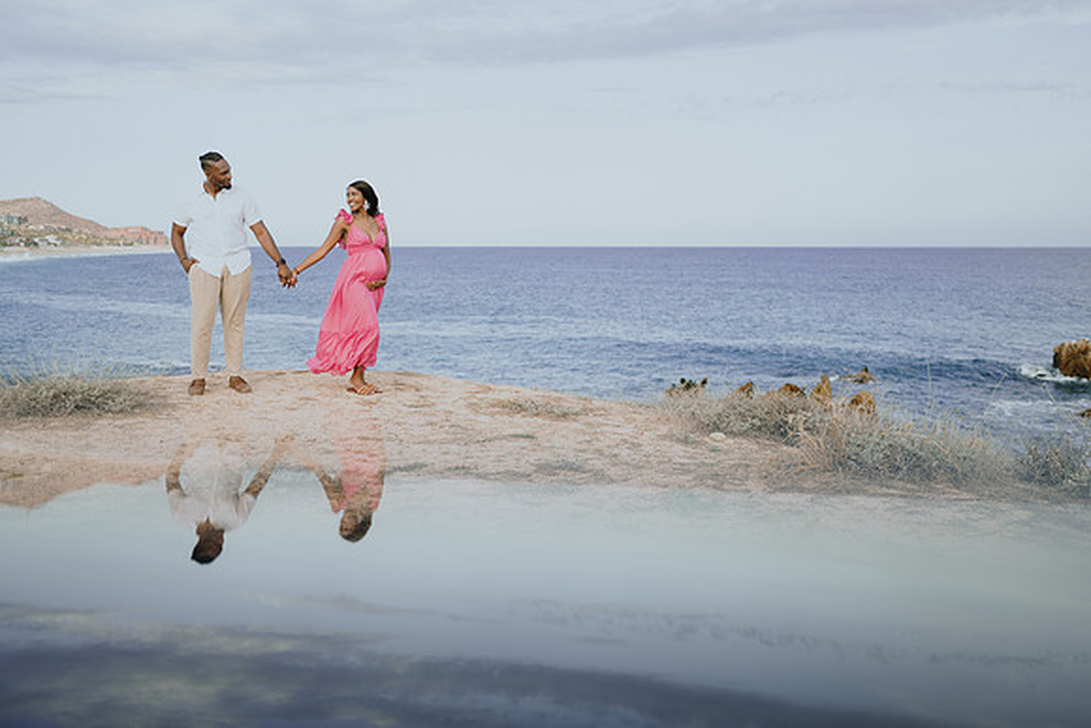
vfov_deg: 37.7
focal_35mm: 35
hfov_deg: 54.2
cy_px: 364
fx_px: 1065
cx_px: 546
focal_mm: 35
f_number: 1.8
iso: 50
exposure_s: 1/640
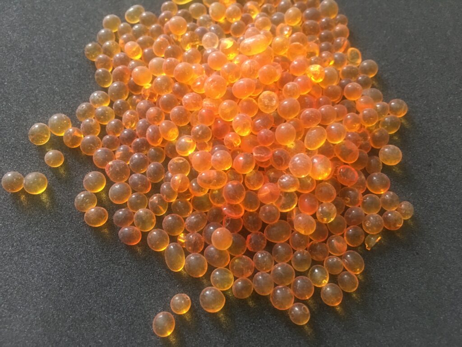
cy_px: 174
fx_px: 387
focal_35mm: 29
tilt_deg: -66.1
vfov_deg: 48.2
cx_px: 231
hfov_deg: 61.7
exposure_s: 1/15
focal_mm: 4.15
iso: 100
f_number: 2.2
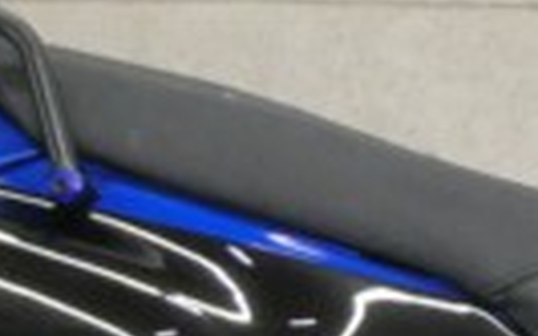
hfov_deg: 7.1
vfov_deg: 4.6
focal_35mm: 285
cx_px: 1007
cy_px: 324
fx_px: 4177
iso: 500
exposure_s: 1/80
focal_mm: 6.3
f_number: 3.7
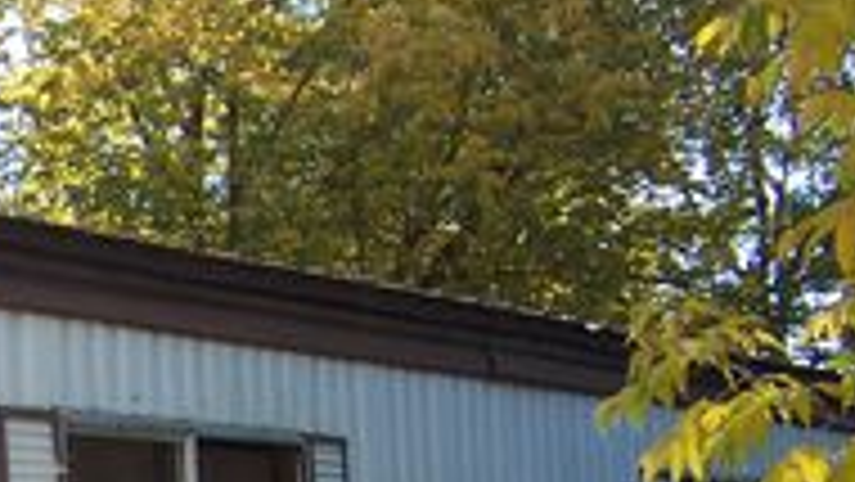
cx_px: -234
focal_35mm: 103
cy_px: 660
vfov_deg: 11.4
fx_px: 2336
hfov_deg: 19.3
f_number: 3.4
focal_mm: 5.6
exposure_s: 1/250
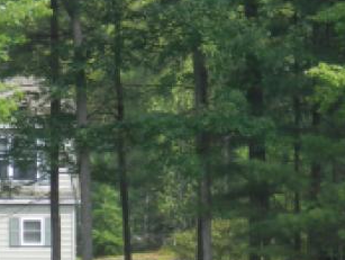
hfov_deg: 4.5
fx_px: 4321
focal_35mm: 433
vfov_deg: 3.4
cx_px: -201
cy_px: 309
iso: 160
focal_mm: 23.1
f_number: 5
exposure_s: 1/200
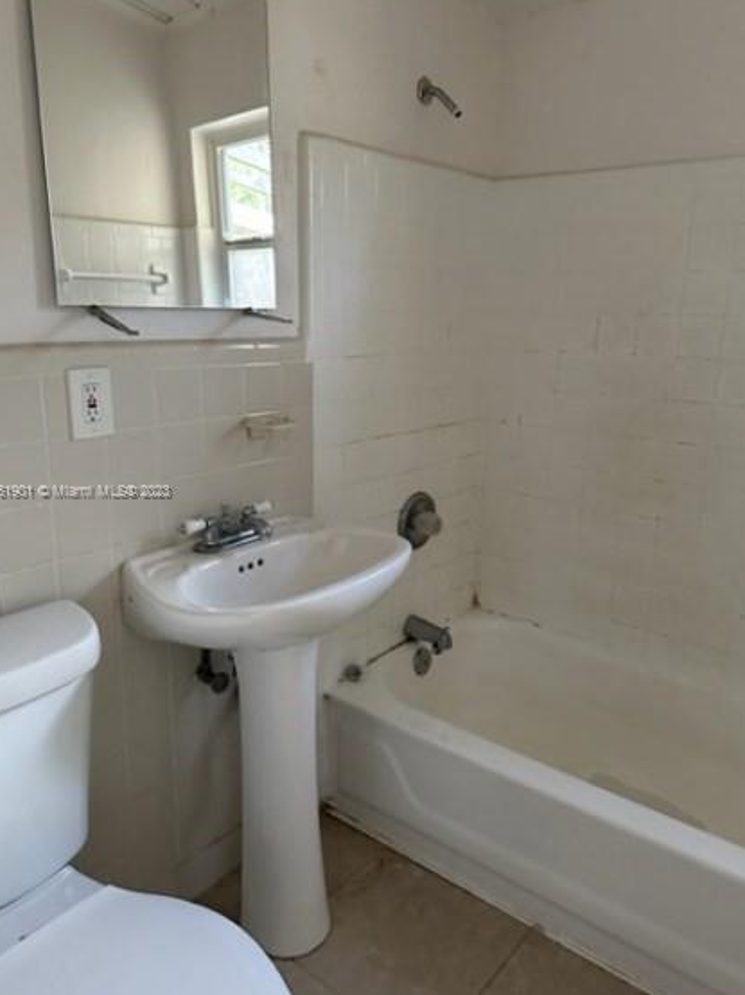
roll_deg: -0.9
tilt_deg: -14.0
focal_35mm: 26
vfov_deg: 67.3
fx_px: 747
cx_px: 368
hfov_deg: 53.0
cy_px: 492
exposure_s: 1/60
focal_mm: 6.86
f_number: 1.78
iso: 400
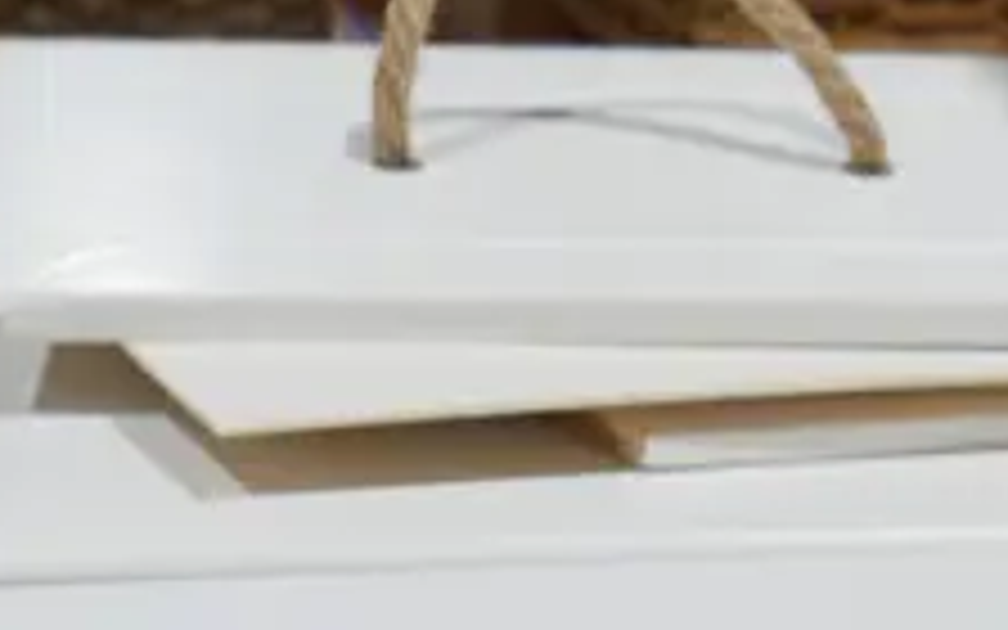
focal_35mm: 136
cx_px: 781
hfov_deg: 15.3
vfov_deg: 7.8
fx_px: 3736
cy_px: 2156
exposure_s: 1/100
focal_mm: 14
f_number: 4
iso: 200
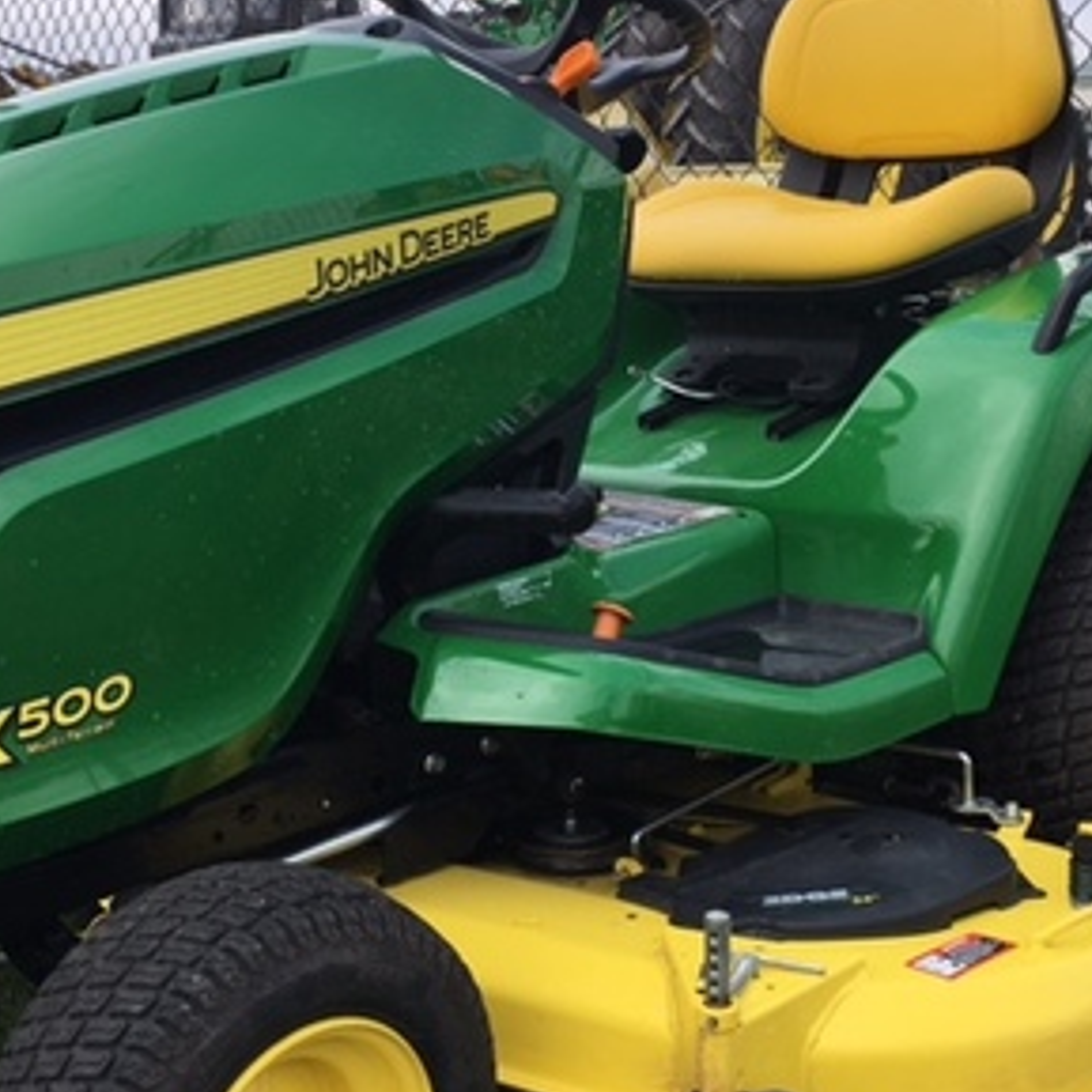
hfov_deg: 33.3
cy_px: 555
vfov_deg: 33.4
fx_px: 1820
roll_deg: +0.1
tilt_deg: -9.8
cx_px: 472
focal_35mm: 51
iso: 25
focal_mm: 4.15
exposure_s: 1/894
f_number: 2.2
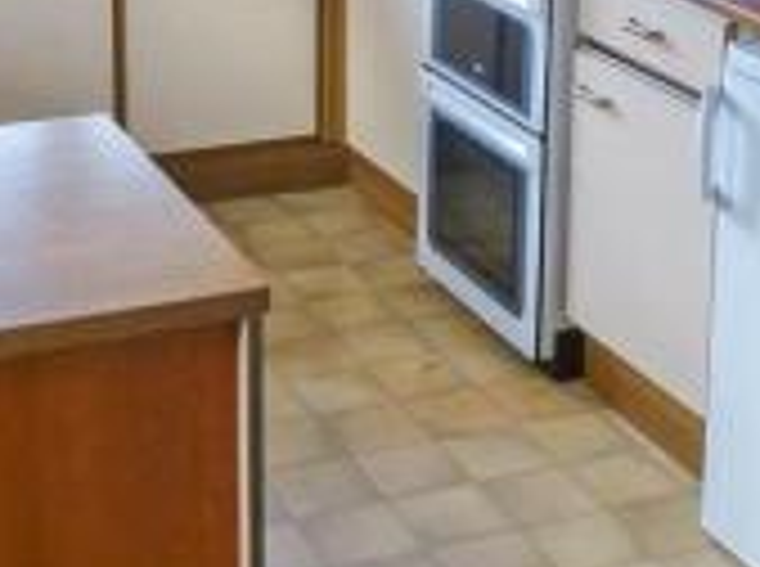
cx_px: 393
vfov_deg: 17.2
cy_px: -47
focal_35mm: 83
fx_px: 1818
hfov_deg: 23.6
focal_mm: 4.3
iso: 160
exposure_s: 1/60
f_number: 3.3
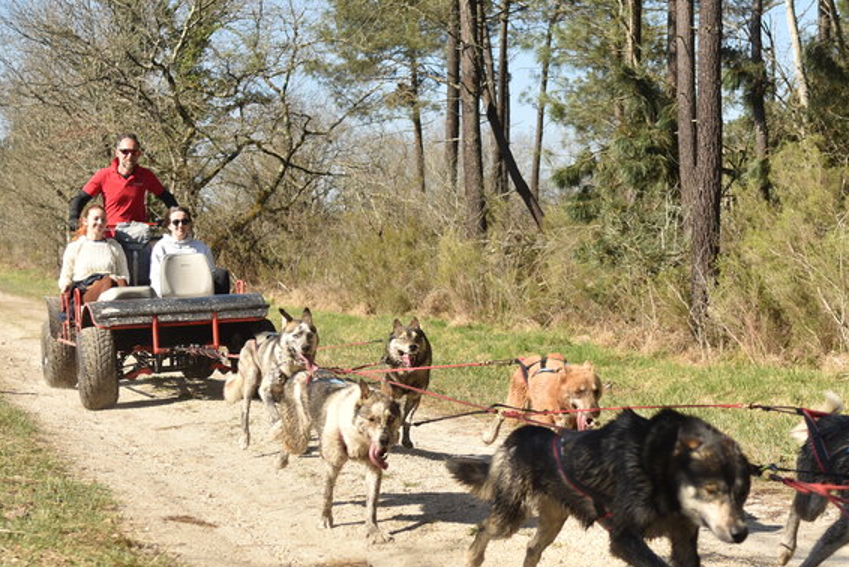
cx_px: 473
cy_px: 366
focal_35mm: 74
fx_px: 1741
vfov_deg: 18.5
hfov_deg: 27.4
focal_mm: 31
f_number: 4.5
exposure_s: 1/1250
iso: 100
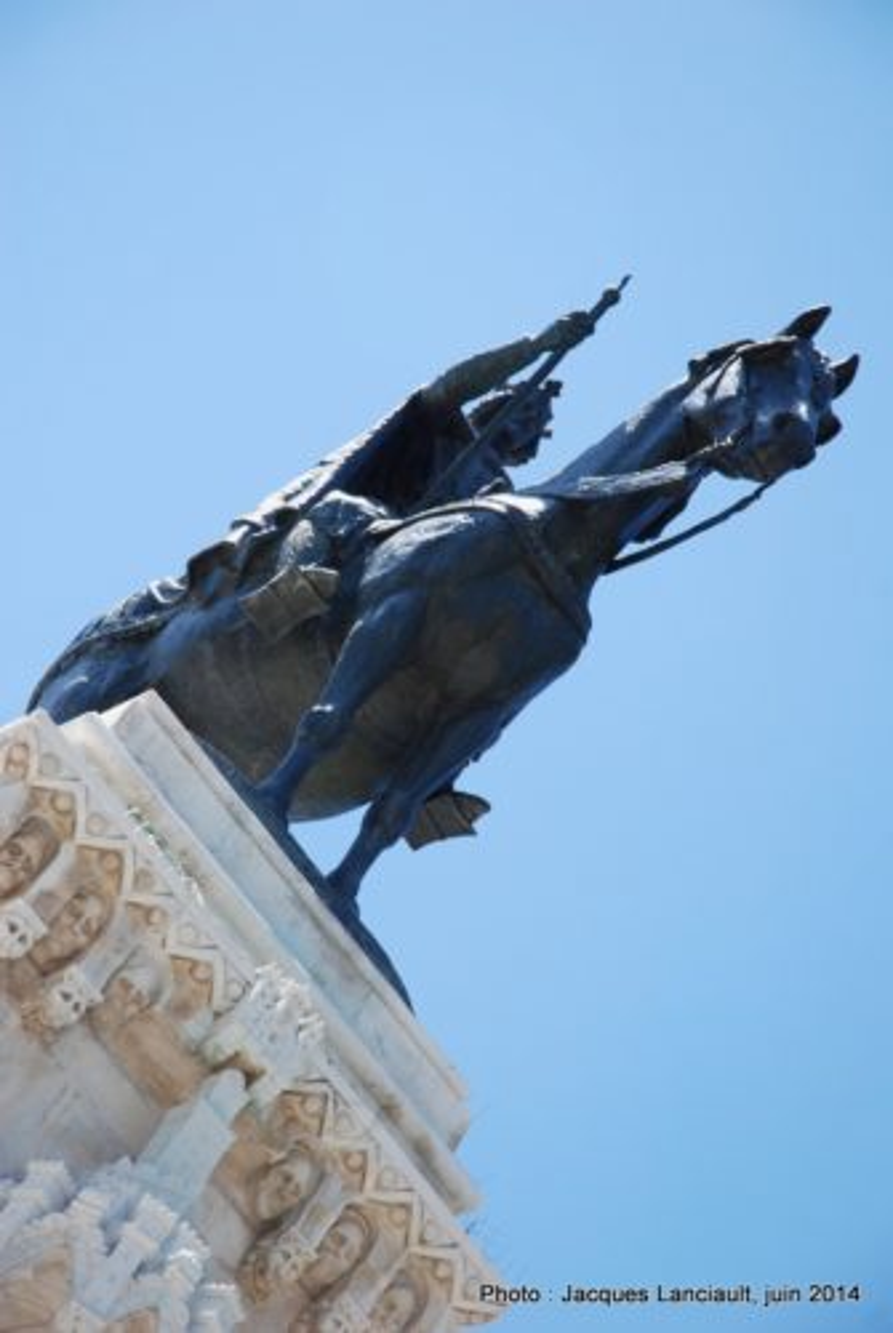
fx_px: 3893
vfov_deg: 19.4
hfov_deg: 13.1
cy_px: 666
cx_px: 446
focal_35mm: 105
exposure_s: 1/500
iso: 200
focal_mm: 70
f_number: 5.6
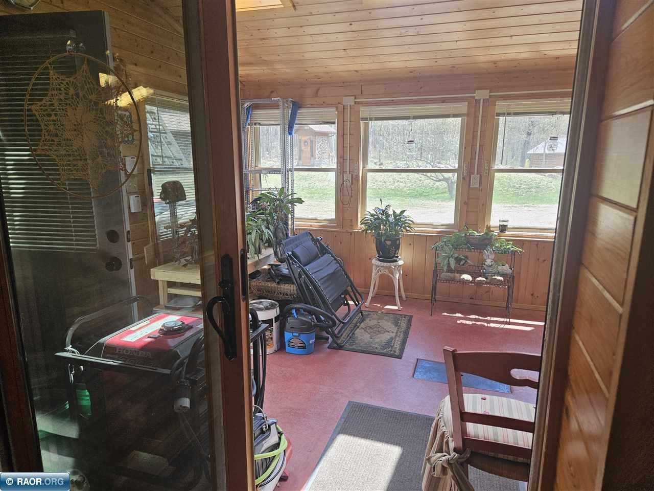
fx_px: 435
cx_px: 327
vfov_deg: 58.9
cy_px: 246
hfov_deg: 73.9
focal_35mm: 23
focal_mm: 5.4
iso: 50
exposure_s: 1/207
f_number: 1.8
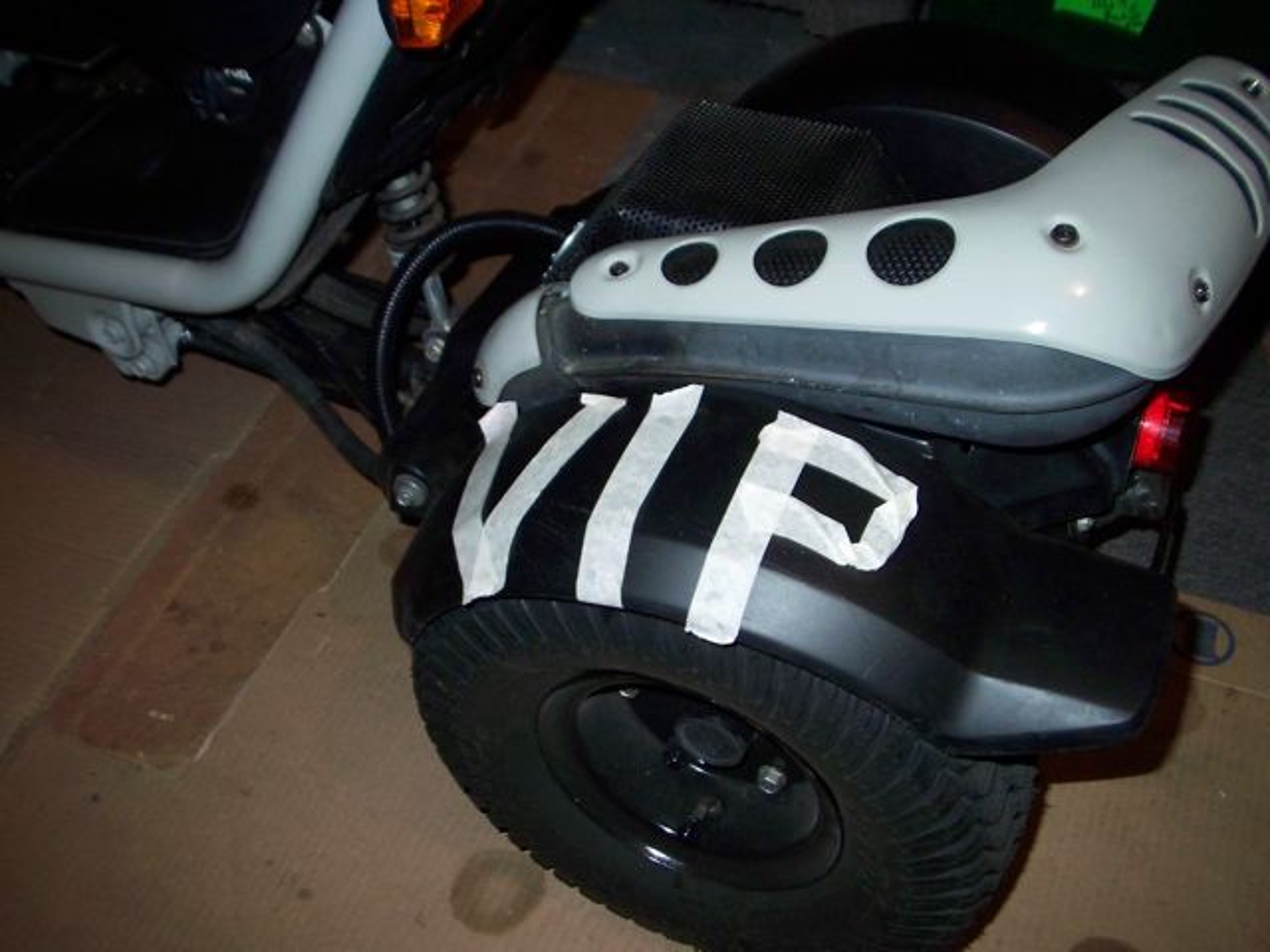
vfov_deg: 37.7
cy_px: 476
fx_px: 1394
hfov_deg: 49.0
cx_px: 635
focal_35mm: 38
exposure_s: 1/60
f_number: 3.9
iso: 200
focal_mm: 6.3
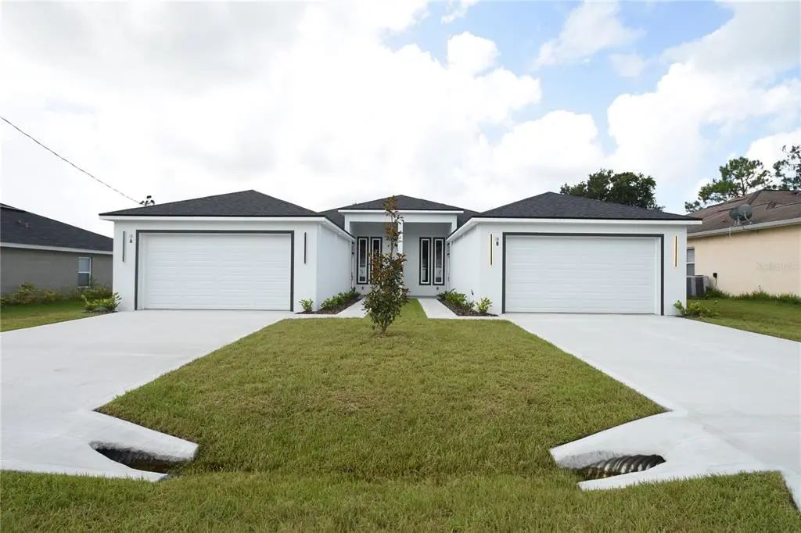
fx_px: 400
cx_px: 400
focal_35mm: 18
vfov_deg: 67.3
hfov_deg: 90.0
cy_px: 266
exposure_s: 1/160
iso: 100
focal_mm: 12
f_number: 6.3
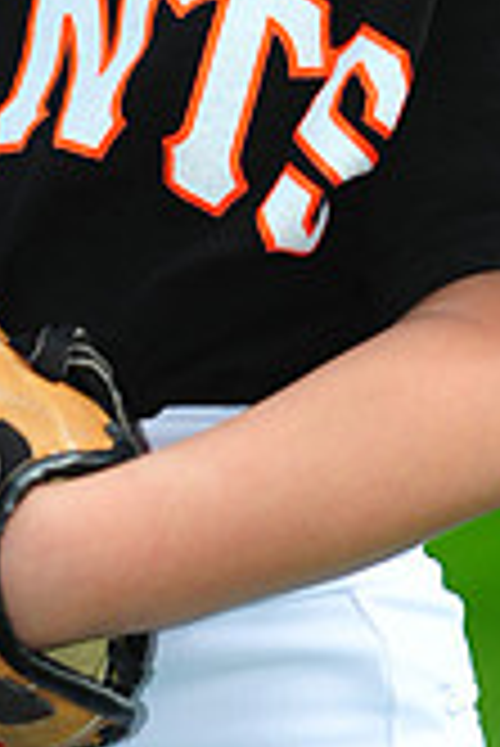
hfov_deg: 2.4
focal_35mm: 576
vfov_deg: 3.6
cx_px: 54
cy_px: -315
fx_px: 11974
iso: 400
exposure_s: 1/1600
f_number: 4.5
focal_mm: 165
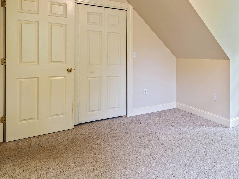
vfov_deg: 49.1
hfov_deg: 54.9
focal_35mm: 28
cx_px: 216
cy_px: 63
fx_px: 193
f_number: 9
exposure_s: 2
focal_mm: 16
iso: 80
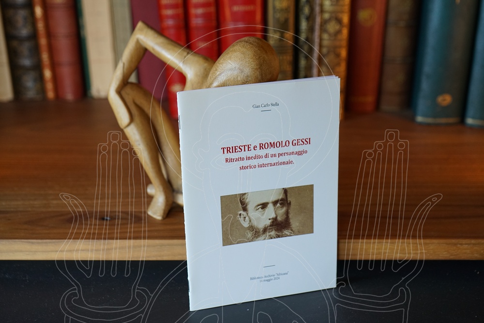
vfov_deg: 27.0
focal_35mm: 50
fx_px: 672
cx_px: 242
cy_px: 162
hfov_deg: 39.6
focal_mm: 50
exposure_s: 1/160
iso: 1250
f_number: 4
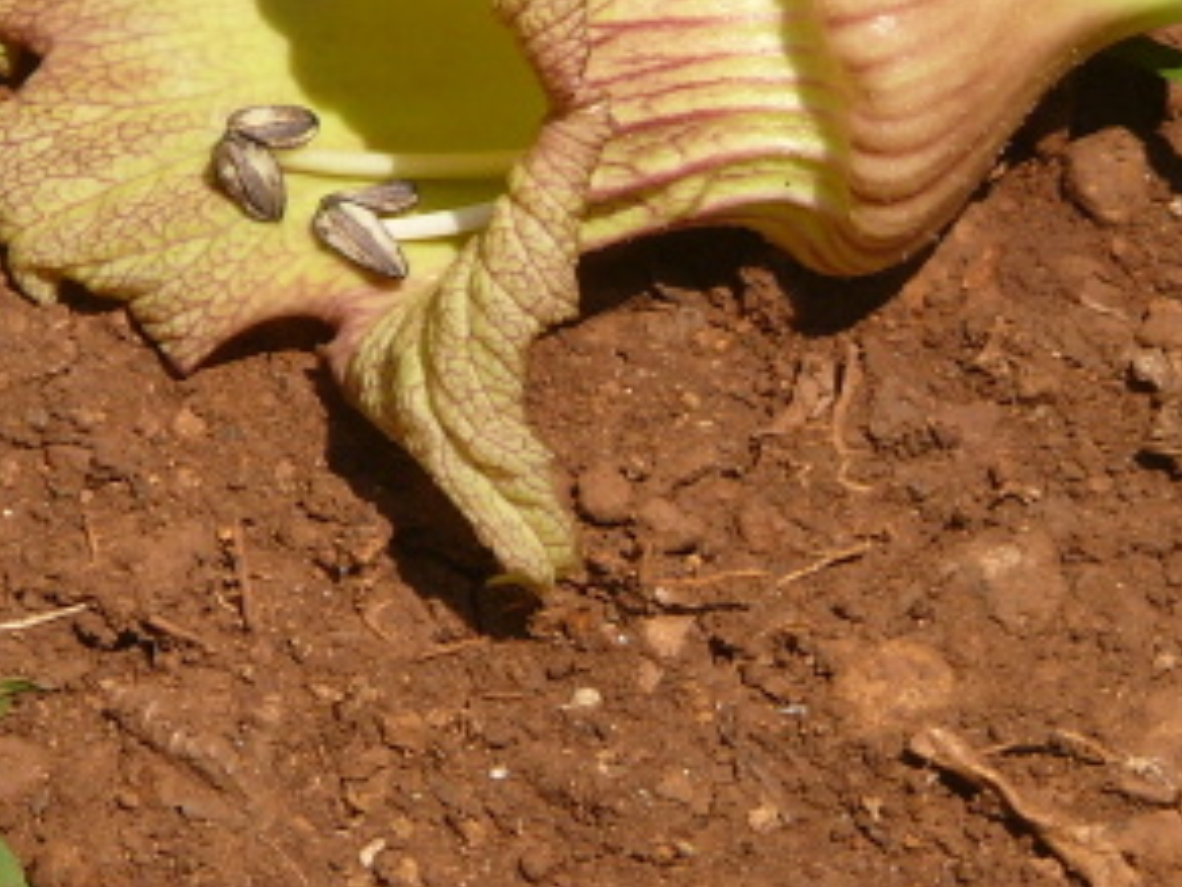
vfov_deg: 1.6
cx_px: 644
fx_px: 31209
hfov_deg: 2.2
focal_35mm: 914
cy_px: -36
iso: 100
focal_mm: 61.9
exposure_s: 1/400
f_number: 5.6
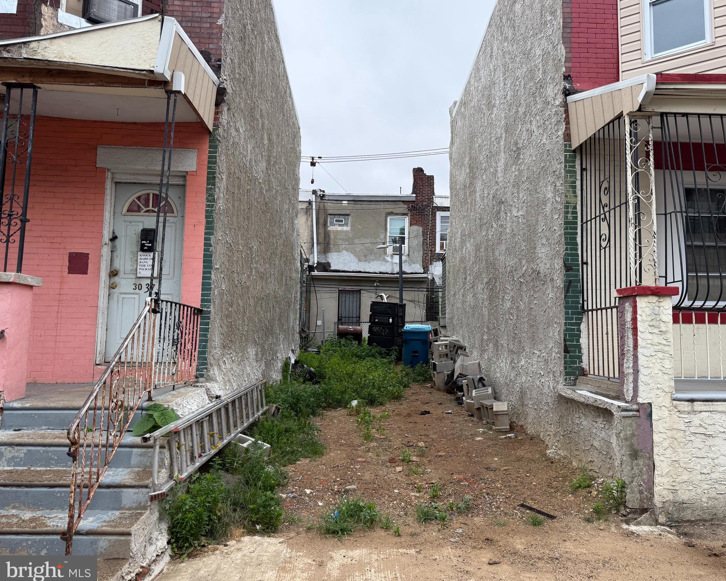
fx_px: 559
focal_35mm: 26
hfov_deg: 65.9
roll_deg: -0.7
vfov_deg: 54.9
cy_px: 285
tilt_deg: +6.5
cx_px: 402
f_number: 1.78
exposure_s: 1/931
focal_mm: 6.76
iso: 100
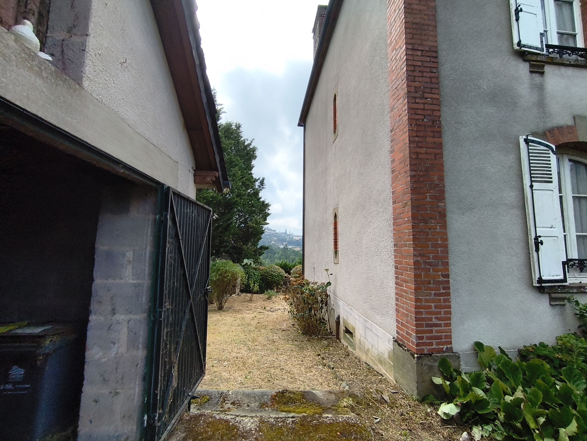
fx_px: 255
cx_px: 294
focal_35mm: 15
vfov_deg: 81.8
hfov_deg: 98.1
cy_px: 220
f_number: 2.2
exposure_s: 1/1569
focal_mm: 1.65
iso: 50
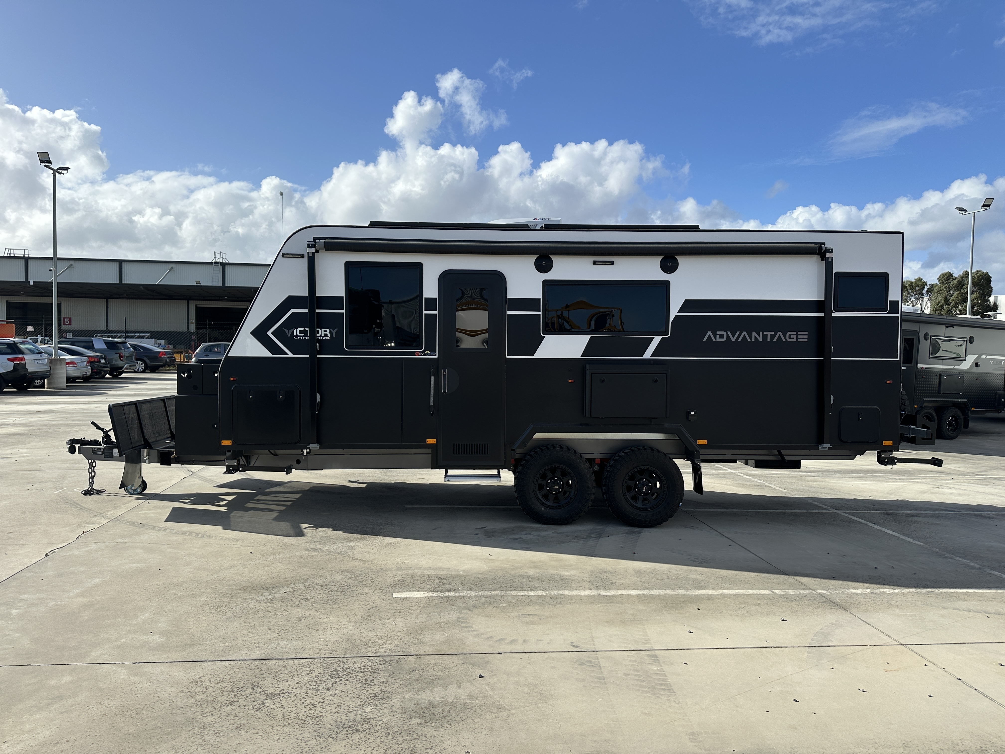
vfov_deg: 56.8
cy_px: 377
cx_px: 502
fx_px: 697
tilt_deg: -2.8
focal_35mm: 24
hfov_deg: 71.6
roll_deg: -1.2
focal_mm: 6.86
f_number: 1.78
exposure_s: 1/5263
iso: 80
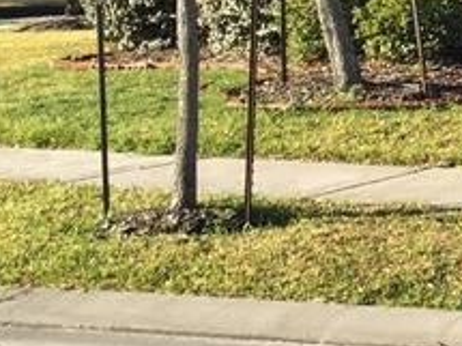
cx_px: 1008
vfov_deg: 10.5
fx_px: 1841
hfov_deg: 12.2
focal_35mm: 138
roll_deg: -1.1
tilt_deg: +2.0
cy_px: -110
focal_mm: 4.15
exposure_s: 1/471
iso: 32
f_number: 2.2
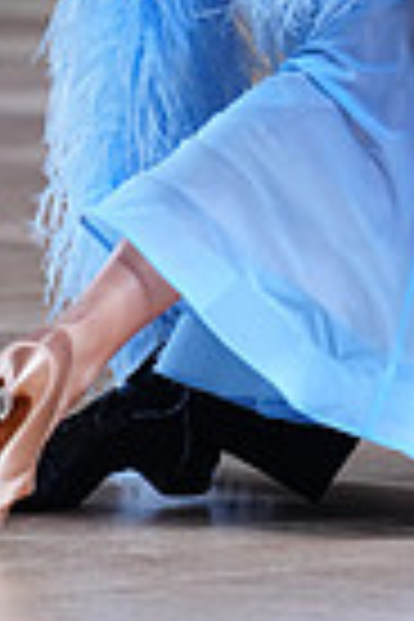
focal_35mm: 568
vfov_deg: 3.6
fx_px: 9797
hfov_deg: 2.4
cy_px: -562
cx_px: 475
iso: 800
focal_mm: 135
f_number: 2.8
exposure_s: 1/500
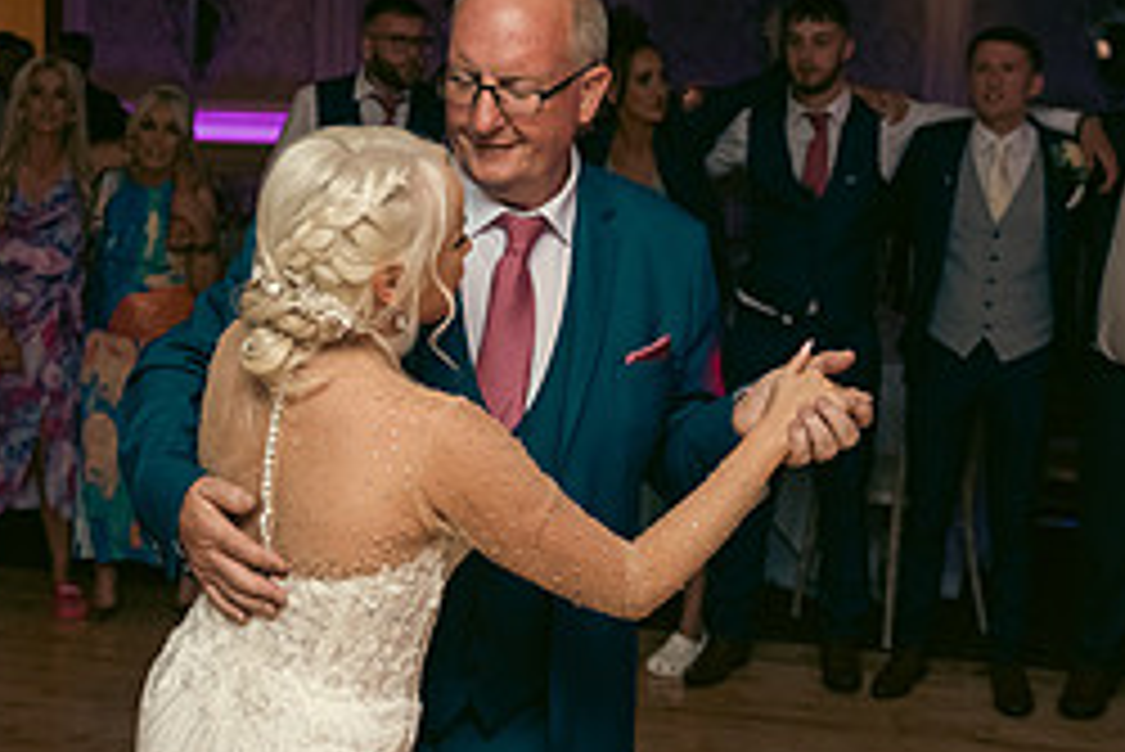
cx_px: 518
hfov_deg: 28.0
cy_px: 317
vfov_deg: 18.9
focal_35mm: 72
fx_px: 2251
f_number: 3.5
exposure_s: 1/160
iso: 800
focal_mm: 31
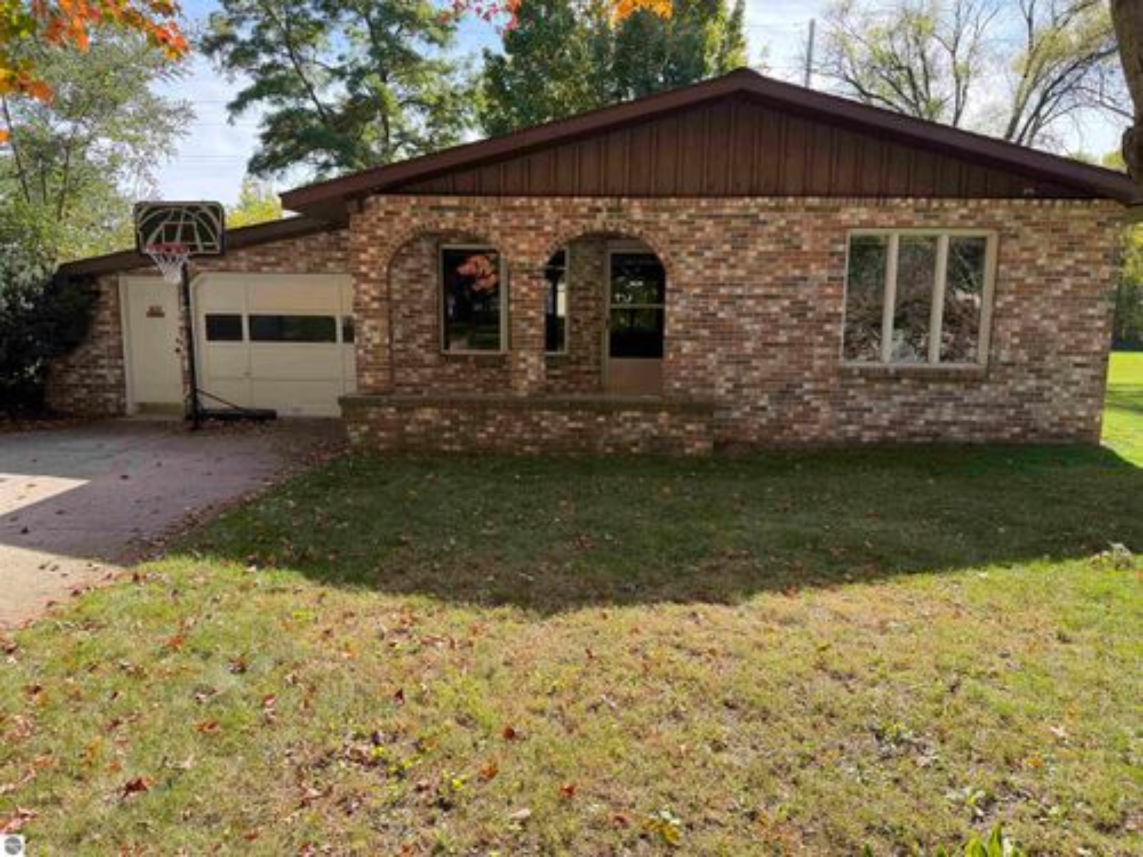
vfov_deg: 56.8
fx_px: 792
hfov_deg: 71.6
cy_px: 428
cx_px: 572
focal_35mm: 24
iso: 100
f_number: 1.78
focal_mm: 6.76
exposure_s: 1/1553
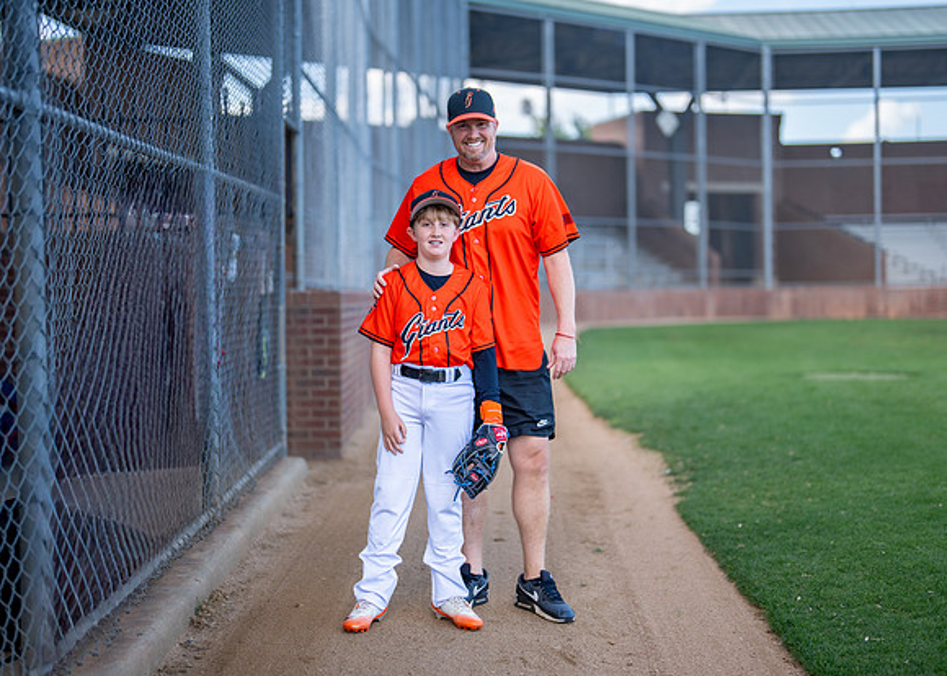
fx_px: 1508
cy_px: 338
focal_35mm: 56
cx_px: 479
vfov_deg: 25.3
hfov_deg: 34.9
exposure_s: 1/2000
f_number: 1.2
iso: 125
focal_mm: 50
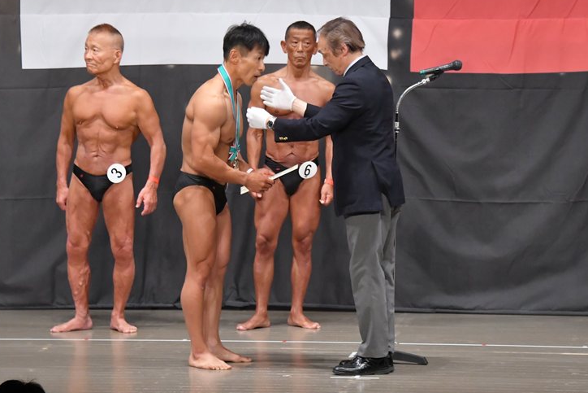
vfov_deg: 6.4
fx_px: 3528
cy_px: 199
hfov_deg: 9.5
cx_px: 303
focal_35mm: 216
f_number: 5.6
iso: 6400
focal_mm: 135
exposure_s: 1/400
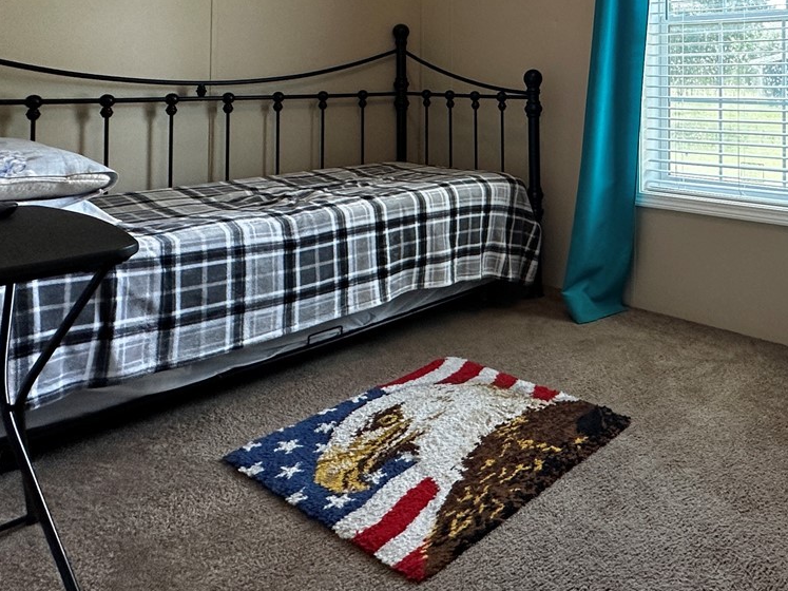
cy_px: 65
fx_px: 683
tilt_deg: +0.0
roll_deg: -0.8
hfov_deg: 55.4
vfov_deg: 43.0
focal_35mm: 30
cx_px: 639
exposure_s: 1/120
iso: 160
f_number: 2.2
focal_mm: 2.22
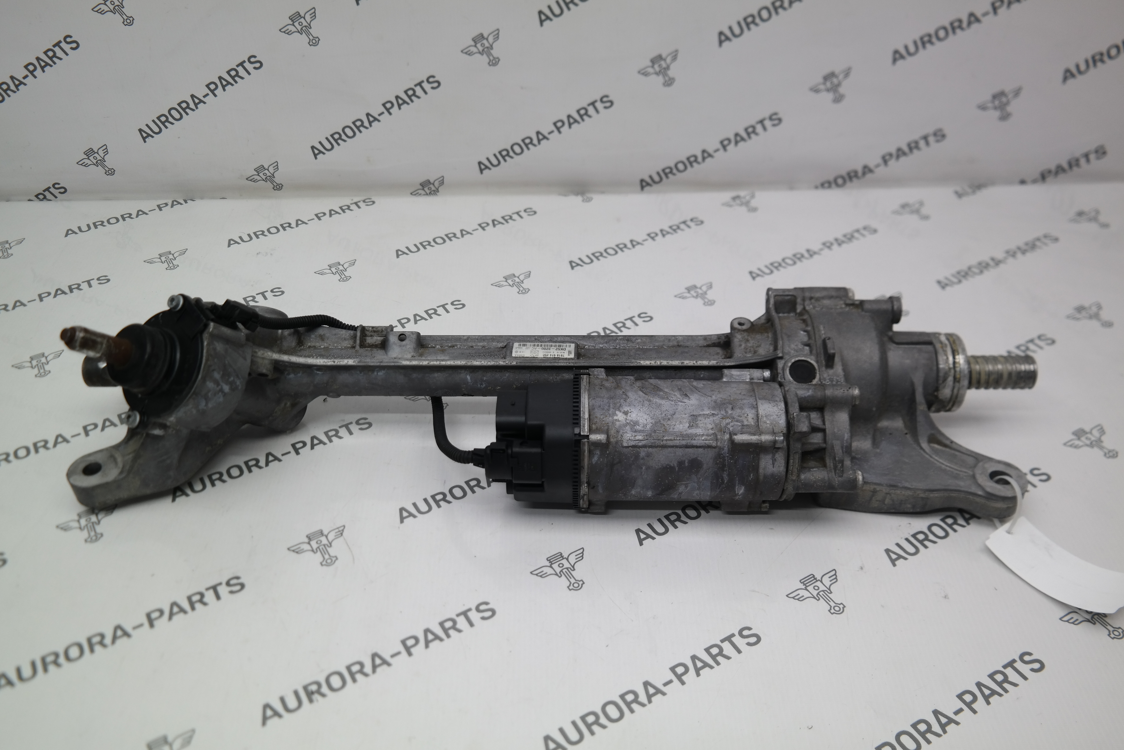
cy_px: 375
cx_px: 562
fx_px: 937
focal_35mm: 30
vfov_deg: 43.6
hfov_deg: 61.9
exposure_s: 1/80
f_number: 3.5
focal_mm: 20
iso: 100
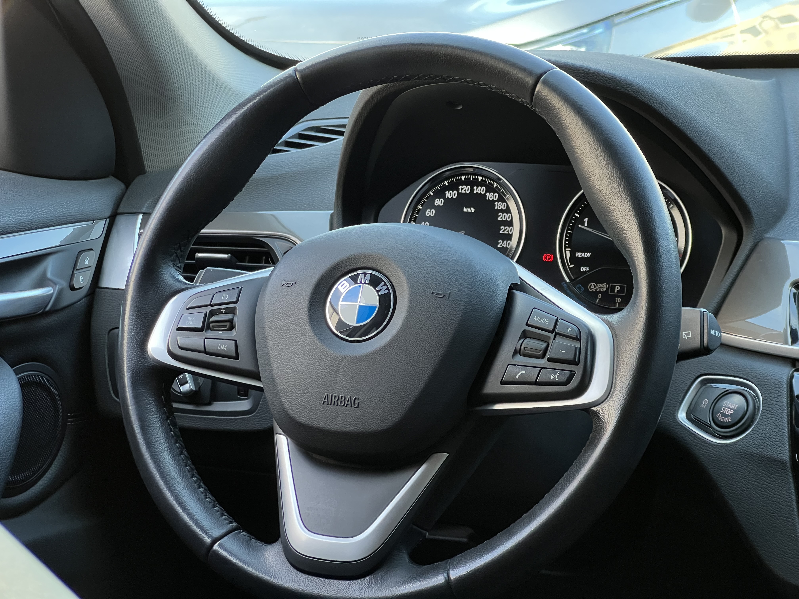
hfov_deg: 25.3
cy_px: 300
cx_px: 400
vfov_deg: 19.1
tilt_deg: -12.4
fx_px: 1777
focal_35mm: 77
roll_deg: +0.0
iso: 250
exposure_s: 1/117
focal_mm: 9
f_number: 2.8
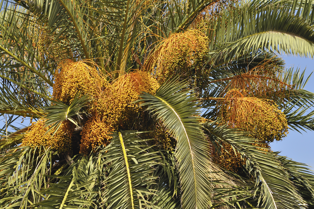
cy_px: 104
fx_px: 1372
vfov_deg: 8.7
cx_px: 157
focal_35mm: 158
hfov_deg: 13.1
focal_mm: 105
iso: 250
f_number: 5
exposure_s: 1/1250
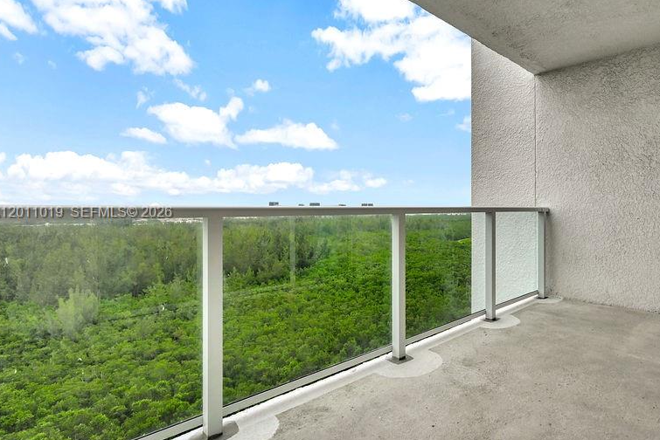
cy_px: 213
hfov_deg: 84.1
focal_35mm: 19
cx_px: 435
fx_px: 348
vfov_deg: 64.6
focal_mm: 14
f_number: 6.3
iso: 100
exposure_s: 1/160
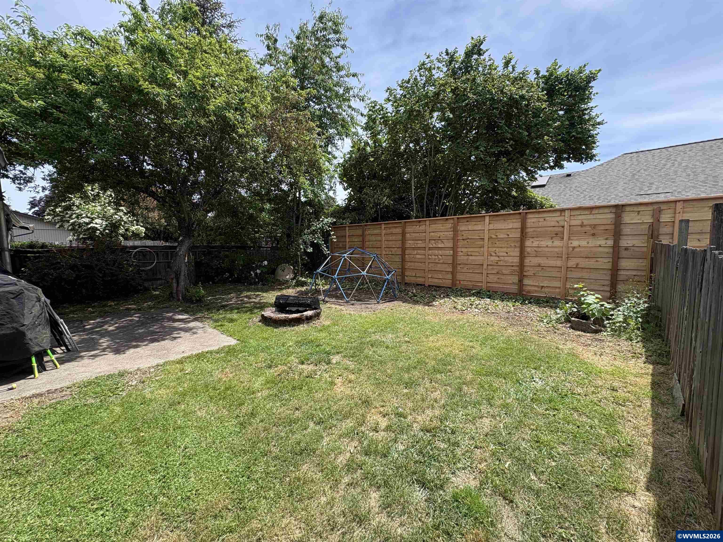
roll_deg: +0.4
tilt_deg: -4.6
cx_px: 362
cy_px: 271
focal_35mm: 14
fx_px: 292
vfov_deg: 85.7
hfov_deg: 102.1
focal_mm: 2.22
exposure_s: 1/641
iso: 40
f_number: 2.2
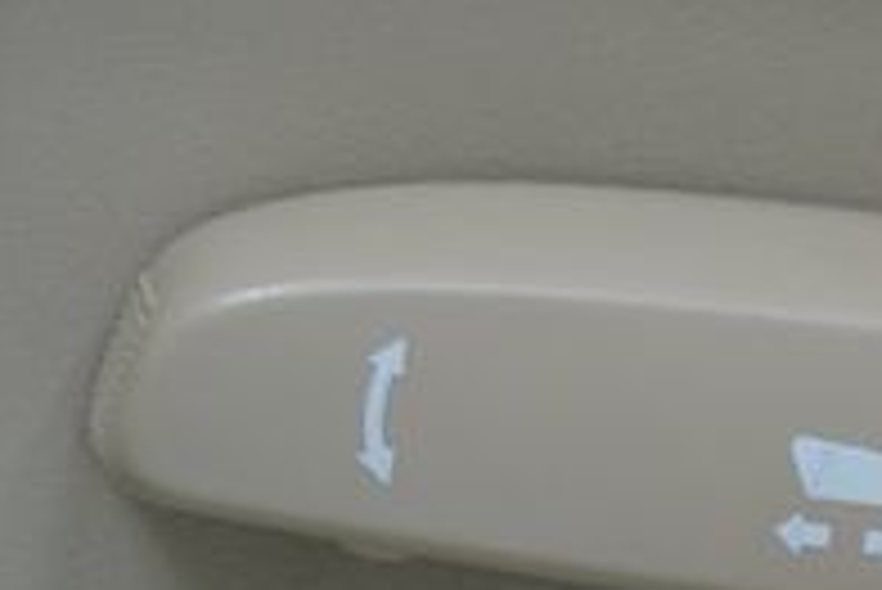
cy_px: 381
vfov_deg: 6.0
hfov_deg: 8.8
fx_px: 5614
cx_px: 1148
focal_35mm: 229
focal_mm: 47
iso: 320
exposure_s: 1/80
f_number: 5.6
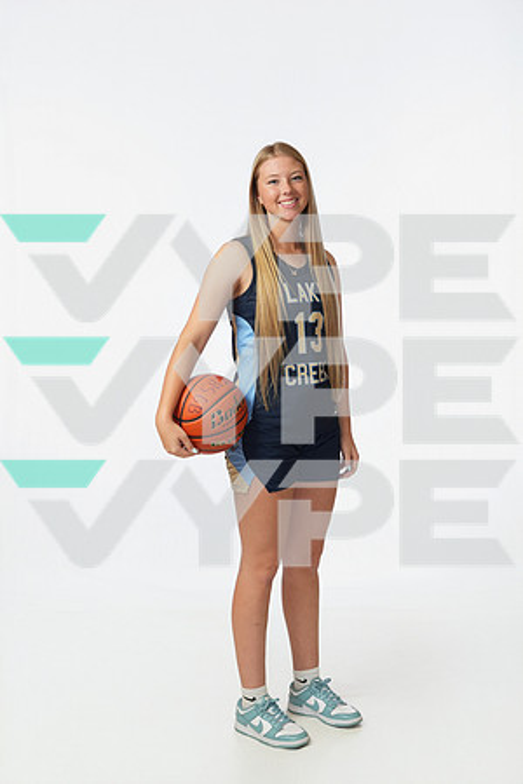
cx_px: 262
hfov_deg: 27.0
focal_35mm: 50
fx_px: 1089
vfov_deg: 39.6
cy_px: 392
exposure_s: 1/200
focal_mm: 50
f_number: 6.3
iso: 800
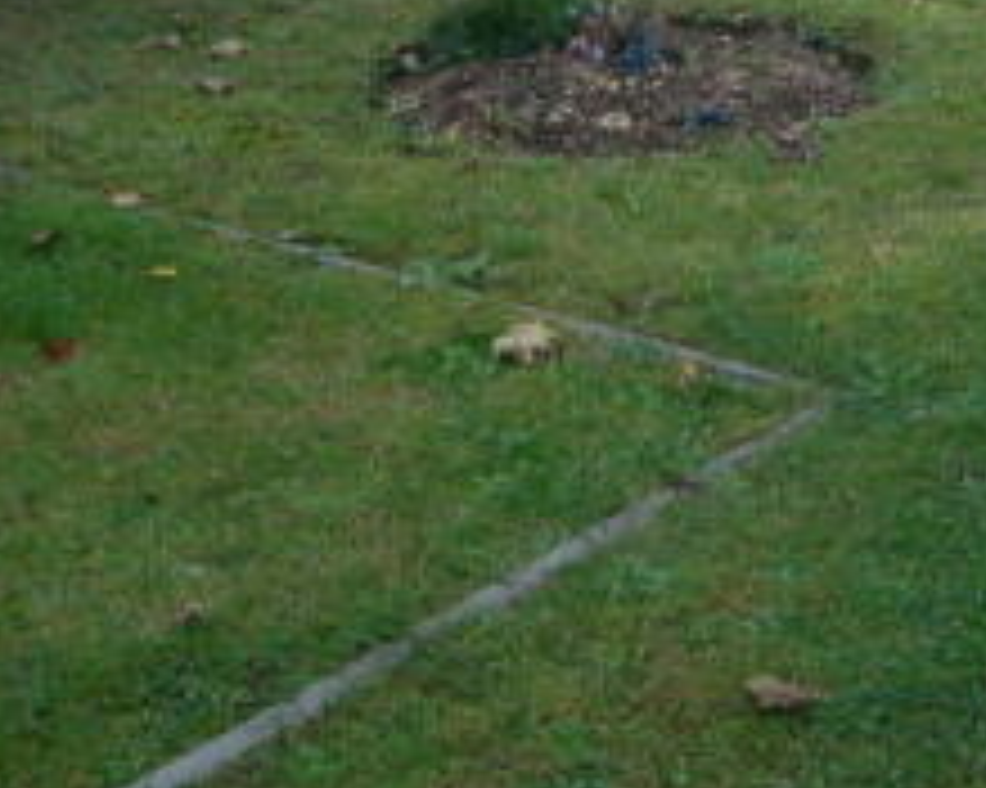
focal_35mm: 76
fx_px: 2217
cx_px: 1076
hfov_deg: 23.6
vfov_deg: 19.4
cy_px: -50
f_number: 5.6
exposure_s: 1/125
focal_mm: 18
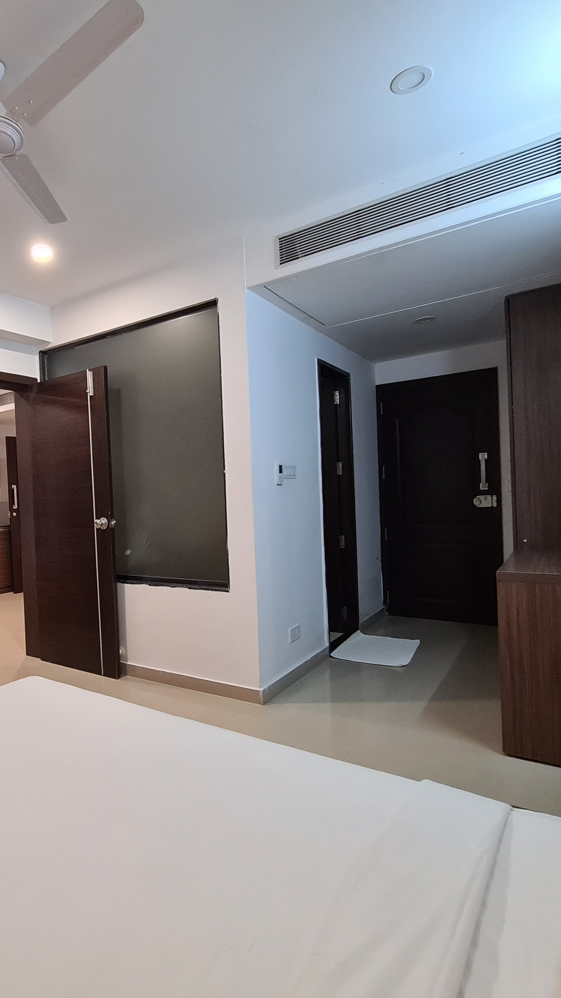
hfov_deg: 54.7
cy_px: 500
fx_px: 502
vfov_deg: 89.6
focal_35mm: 19
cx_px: 119
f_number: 2.2
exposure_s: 1/50
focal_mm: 2.2
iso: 400
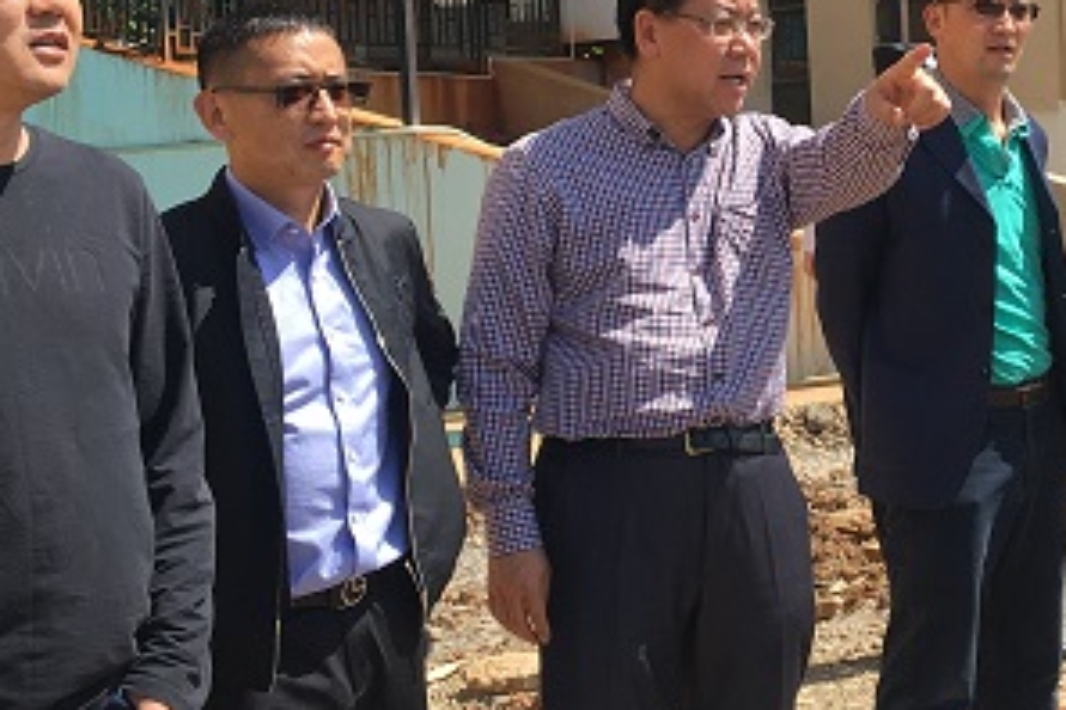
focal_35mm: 71
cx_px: 872
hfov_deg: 27.8
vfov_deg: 19.1
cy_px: 256
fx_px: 2102
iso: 25
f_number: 2.2
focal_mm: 4.15
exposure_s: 1/1012
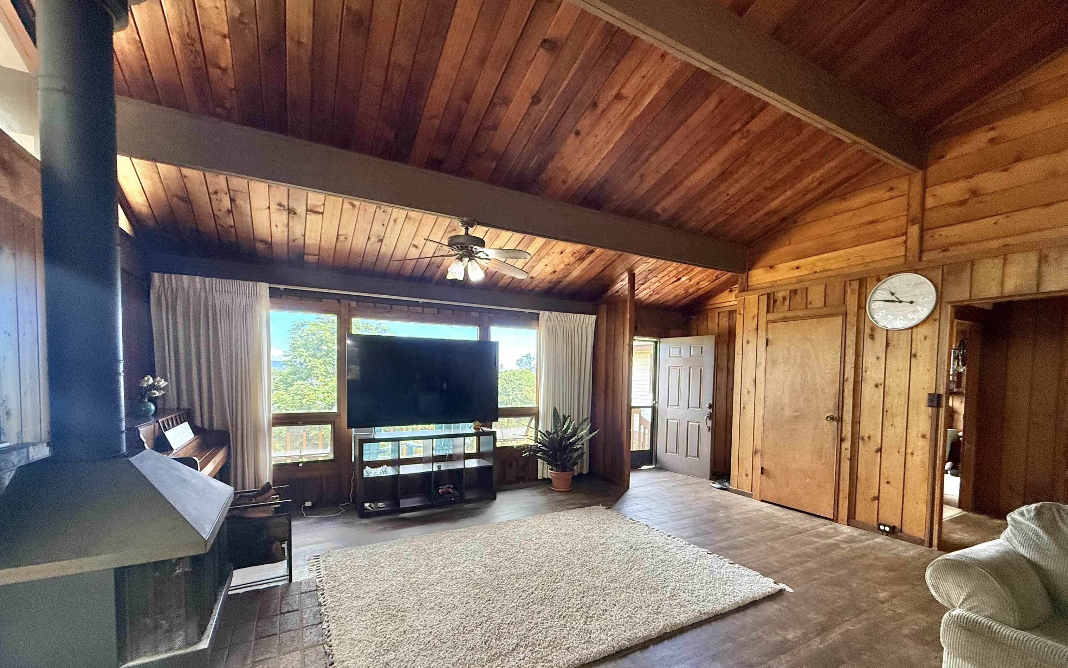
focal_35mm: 15
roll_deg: -0.7
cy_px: 393
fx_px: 437
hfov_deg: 101.5
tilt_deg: -2.0
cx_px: 531
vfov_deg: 74.2
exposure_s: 1/99
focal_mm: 2.22
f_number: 2.2
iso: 320
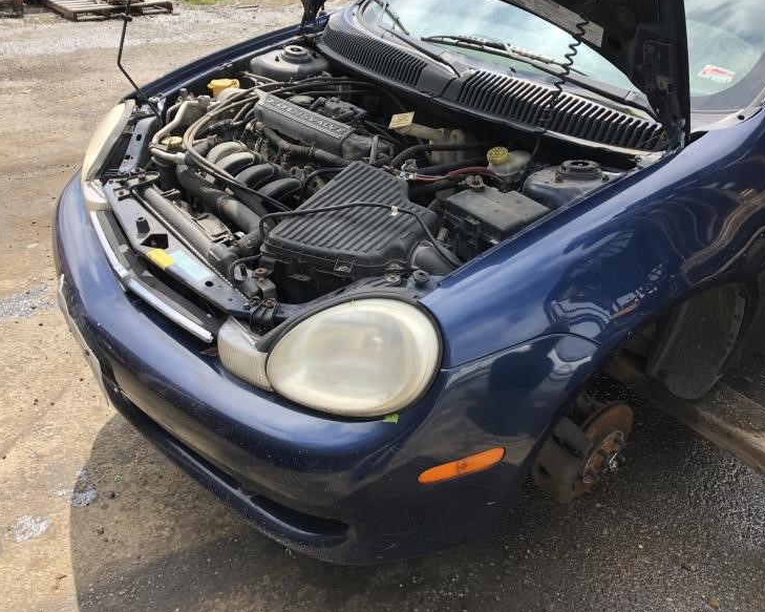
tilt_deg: -32.8
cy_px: 302
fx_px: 679
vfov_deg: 48.5
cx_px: 400
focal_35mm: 30
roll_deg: +3.1
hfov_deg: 58.8
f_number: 1.8
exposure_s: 1/706
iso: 20
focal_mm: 3.99
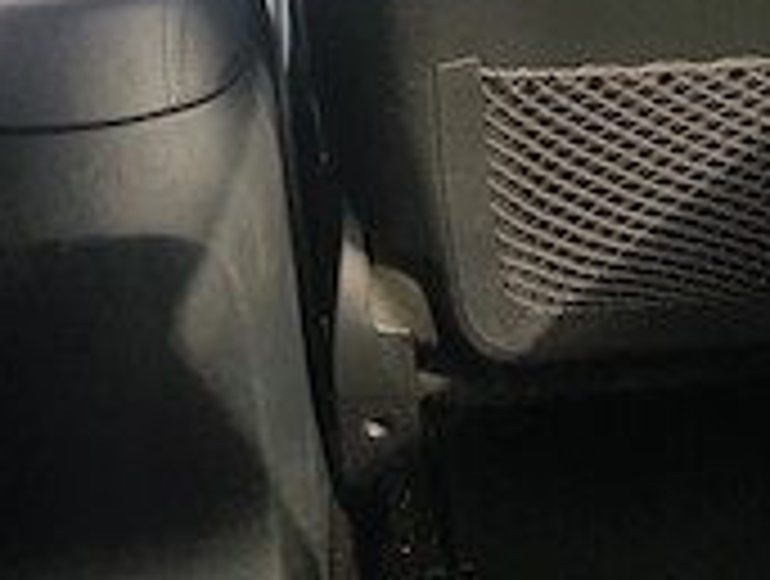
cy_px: -315
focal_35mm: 91
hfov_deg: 21.4
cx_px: 216
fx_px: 2028
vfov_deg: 15.0
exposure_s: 1/159
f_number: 1.7
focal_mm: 4.3
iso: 40
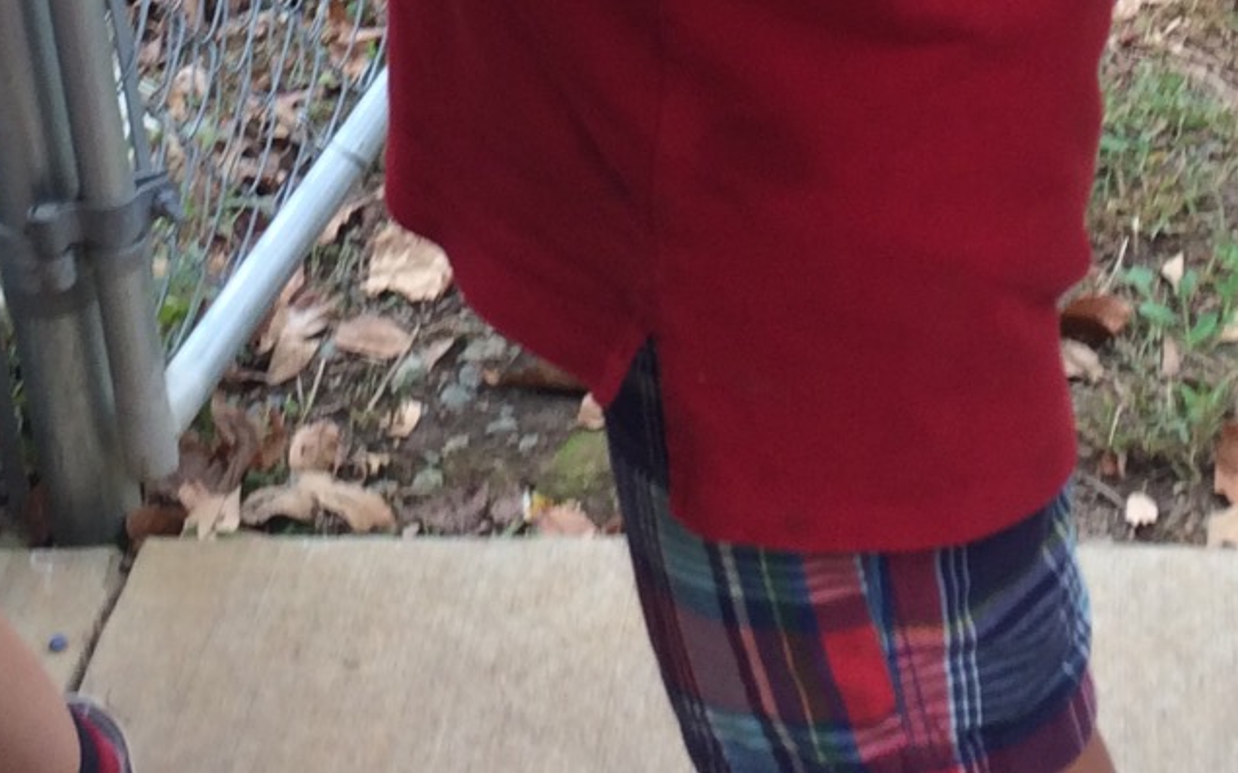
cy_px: -627
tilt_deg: -18.3
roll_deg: +7.0
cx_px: 537
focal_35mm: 99
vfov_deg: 12.1
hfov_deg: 21.0
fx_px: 3339
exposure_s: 1/176
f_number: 2.2
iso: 32
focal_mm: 4.15
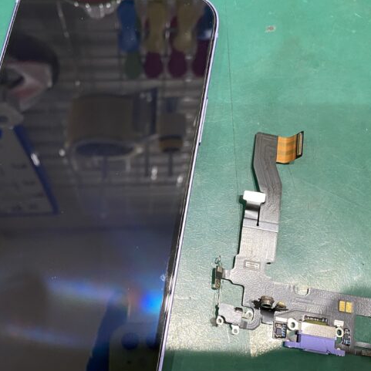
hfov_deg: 39.0
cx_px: 148
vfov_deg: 39.2
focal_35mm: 43
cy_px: 197
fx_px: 521
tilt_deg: -75.0
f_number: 1.8
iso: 125
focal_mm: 4.25
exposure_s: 1/50
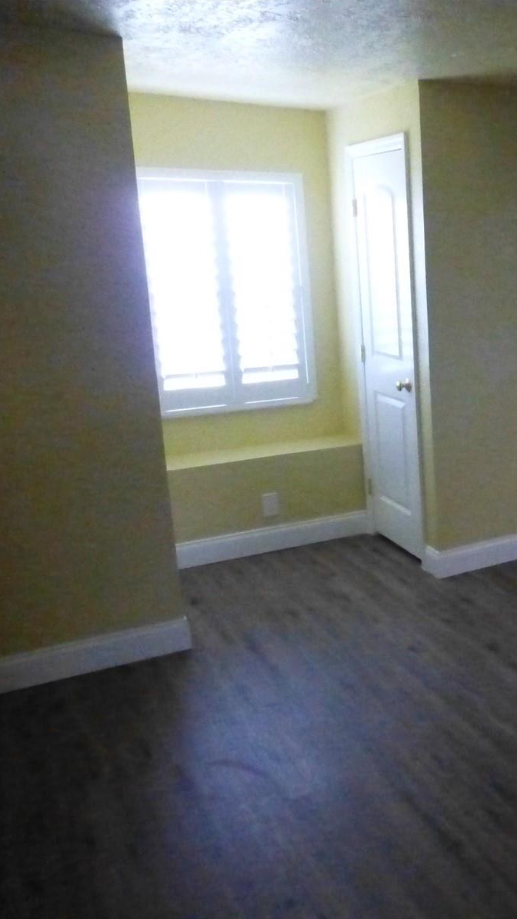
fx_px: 853
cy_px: 459
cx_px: 576
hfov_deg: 30.1
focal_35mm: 35
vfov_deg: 56.6
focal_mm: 4.3
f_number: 3.3
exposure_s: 1/60
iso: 3200
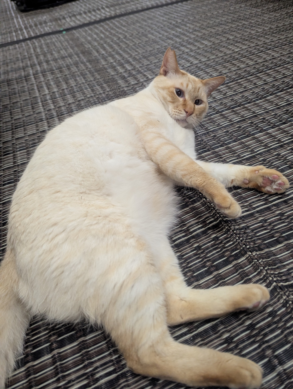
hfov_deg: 56.9
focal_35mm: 24
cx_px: 146
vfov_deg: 71.5
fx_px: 270
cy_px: 194
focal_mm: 6.81
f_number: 1.85
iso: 1398
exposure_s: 1/50
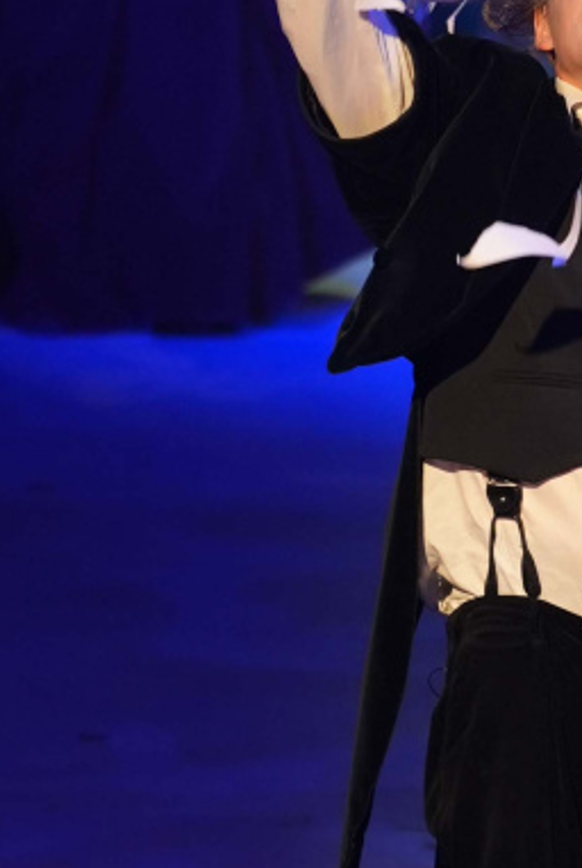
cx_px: 559
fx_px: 17057
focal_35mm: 706
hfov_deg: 2.0
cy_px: 398
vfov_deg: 2.9
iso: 1000
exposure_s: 1/250
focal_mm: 150
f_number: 2.8
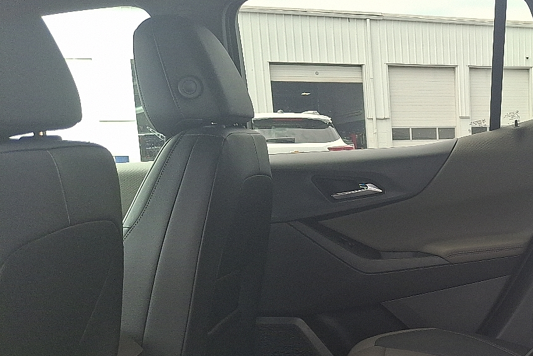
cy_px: 272
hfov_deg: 37.3
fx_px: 725
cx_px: 496
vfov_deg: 27.1
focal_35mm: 49
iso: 30
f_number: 1.8
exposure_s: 1/278
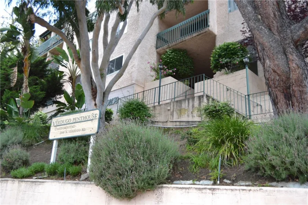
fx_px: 282
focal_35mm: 33
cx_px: 154
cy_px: 102
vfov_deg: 40.0
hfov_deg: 57.2
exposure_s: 1/125
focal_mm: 22
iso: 160
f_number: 5.6
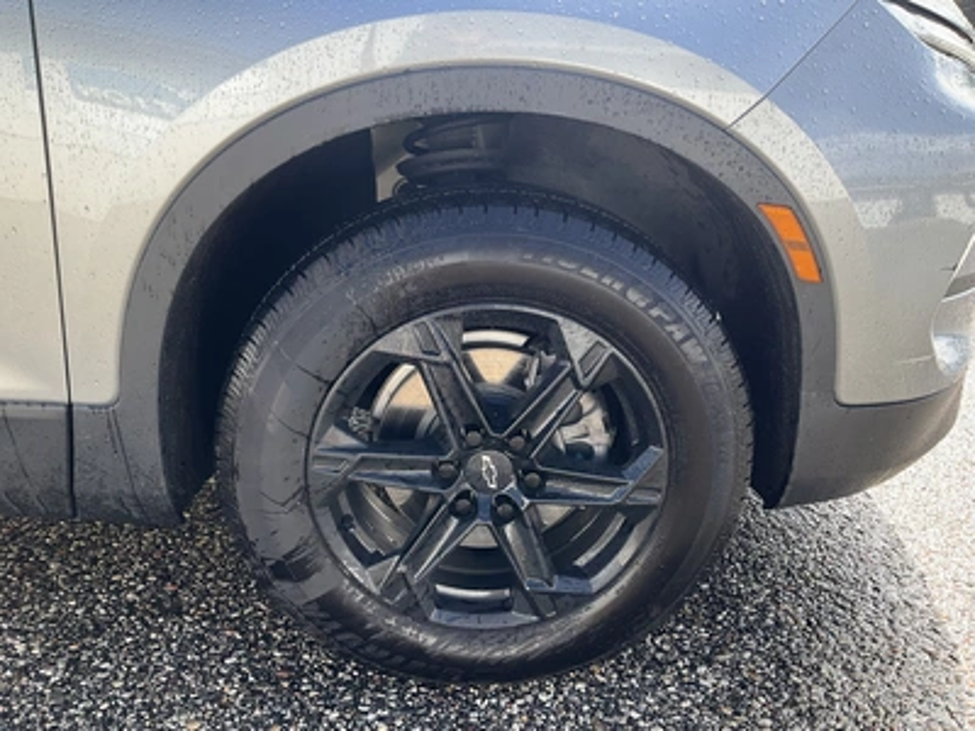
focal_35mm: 29
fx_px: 817
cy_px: 366
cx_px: 488
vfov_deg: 48.2
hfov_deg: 61.7
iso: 20
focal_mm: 3
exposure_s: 1/179
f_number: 1.8
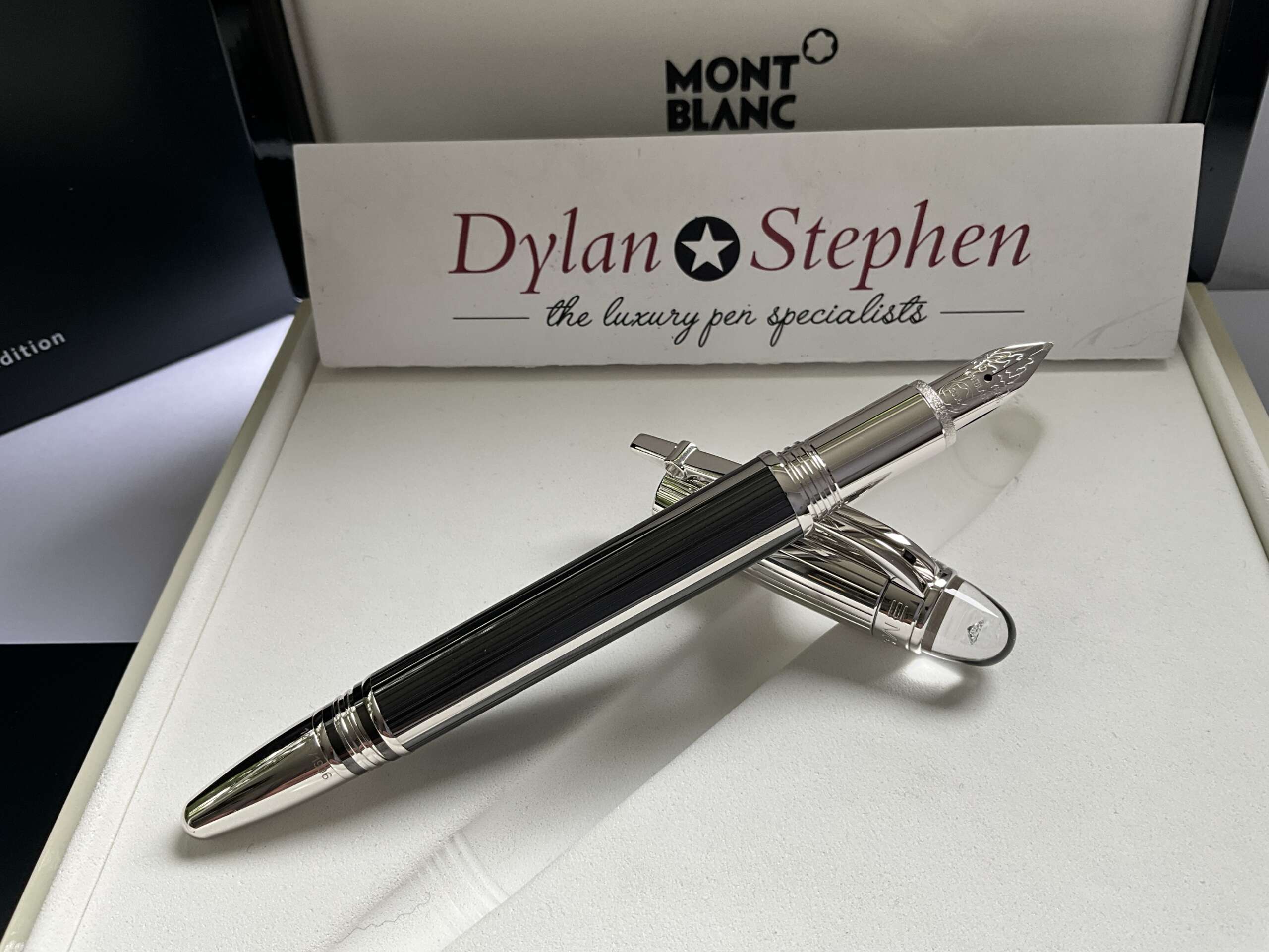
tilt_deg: -46.2
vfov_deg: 48.2
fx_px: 1063
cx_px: 634
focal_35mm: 29
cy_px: 476
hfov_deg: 61.7
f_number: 1.8
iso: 32
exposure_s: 1/122
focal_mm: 3
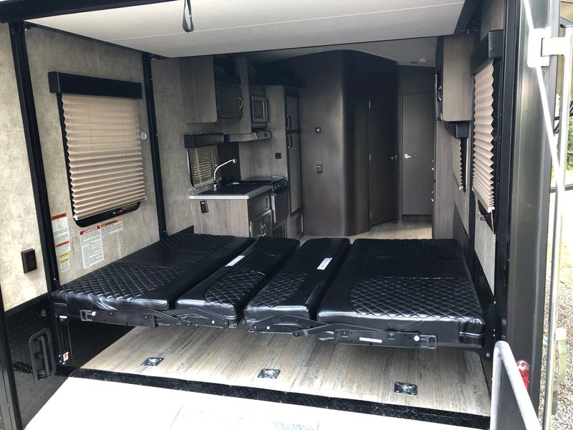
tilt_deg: -12.3
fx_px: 463
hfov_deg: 63.4
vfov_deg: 49.7
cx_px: 286
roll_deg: +3.1
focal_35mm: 28
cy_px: 215
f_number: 1.8
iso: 40
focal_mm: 3.99
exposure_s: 1/24
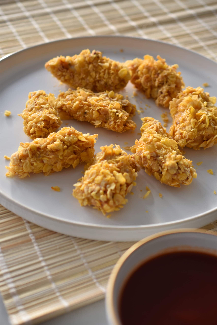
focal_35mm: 60
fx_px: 542
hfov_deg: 22.6
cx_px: 108
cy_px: 162
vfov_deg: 33.4
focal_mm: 40
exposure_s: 1/80
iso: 100
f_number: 4.5
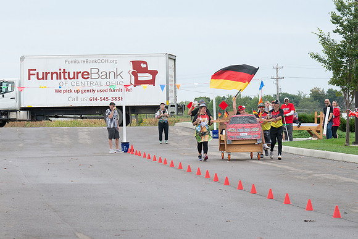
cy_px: 102
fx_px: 2132
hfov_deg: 9.6
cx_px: 183
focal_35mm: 214
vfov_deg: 6.4
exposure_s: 1/250
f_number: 10
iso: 640
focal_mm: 155
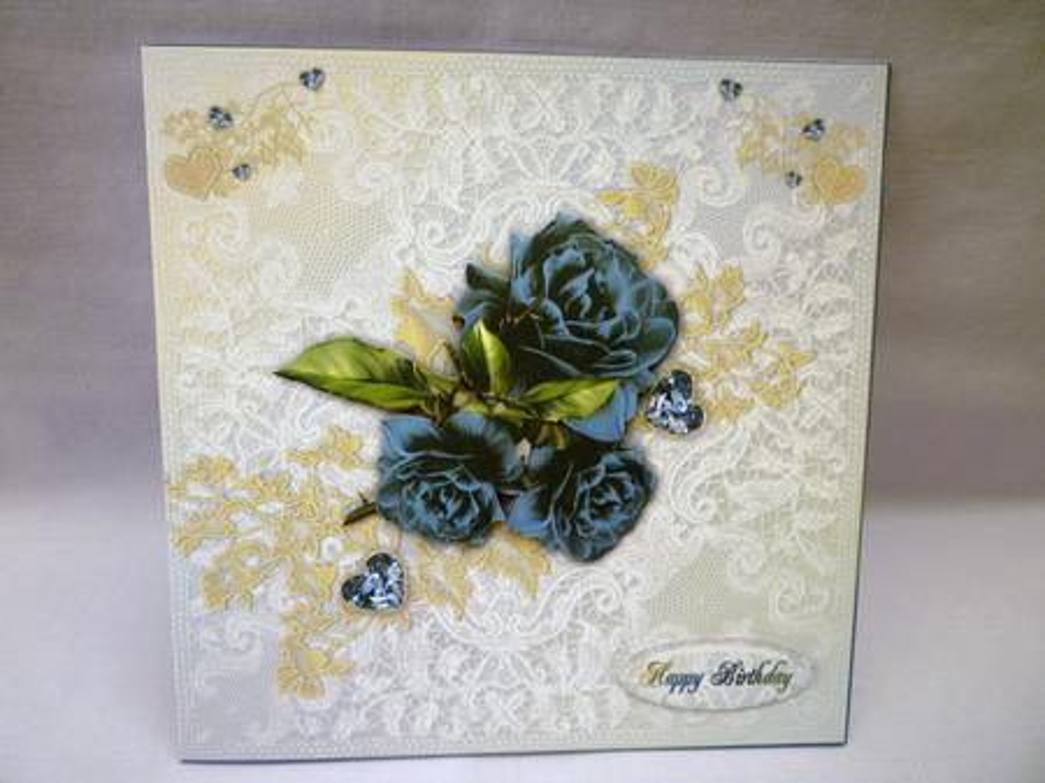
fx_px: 875
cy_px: 392
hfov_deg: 61.7
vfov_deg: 48.2
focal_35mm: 29
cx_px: 522
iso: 80
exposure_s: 1/30
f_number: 3.3
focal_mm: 5.2
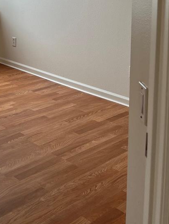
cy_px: -11
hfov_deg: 24.4
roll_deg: -1.5
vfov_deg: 30.8
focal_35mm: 57
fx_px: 371
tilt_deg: -2.9
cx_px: -4
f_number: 1.5
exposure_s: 1/125
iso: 64
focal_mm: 5.7
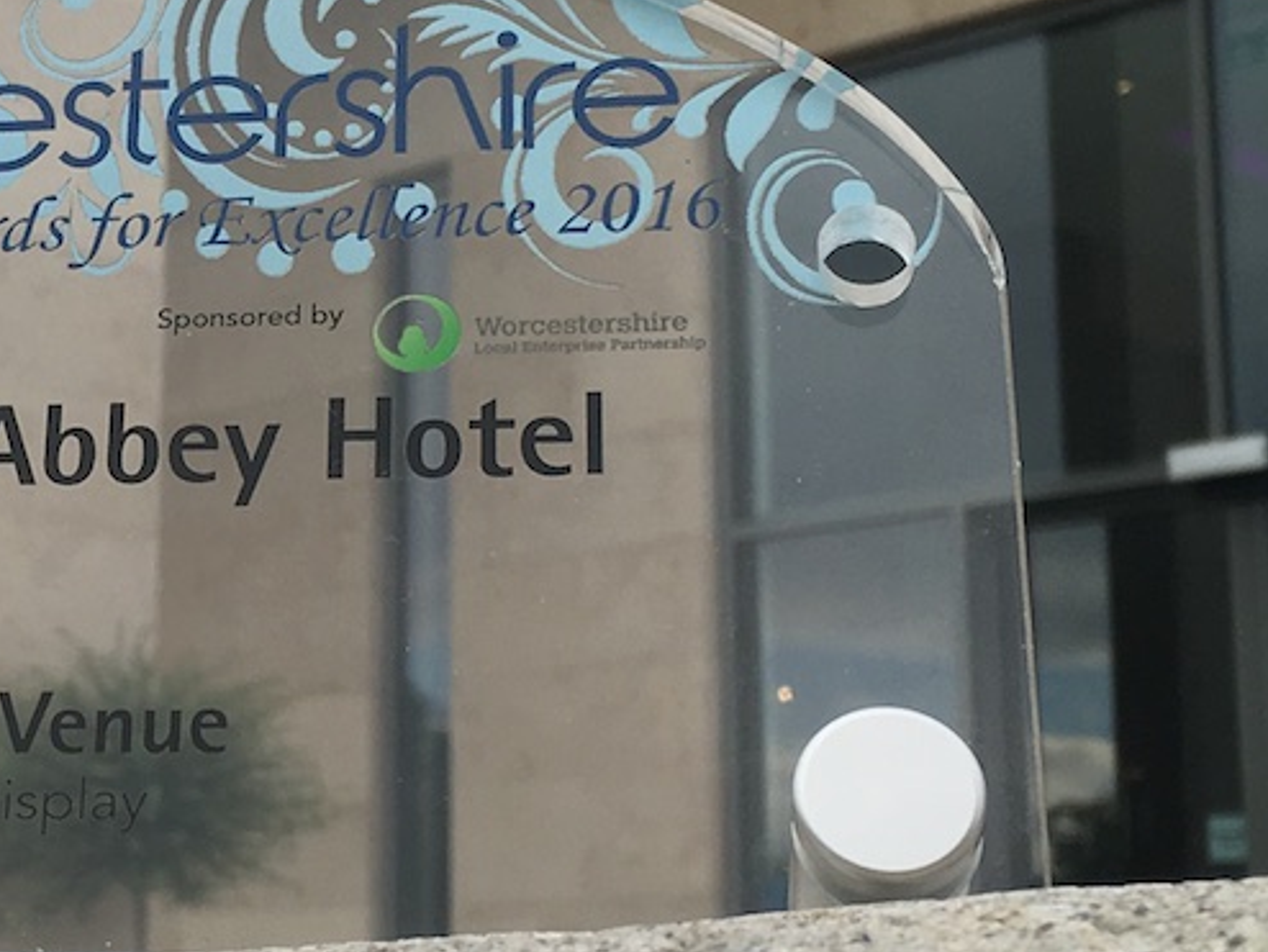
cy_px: 384
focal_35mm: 88
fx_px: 3225
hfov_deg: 21.5
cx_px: 36
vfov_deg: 16.8
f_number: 2.2
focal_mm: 4.15
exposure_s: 1/746
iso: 25
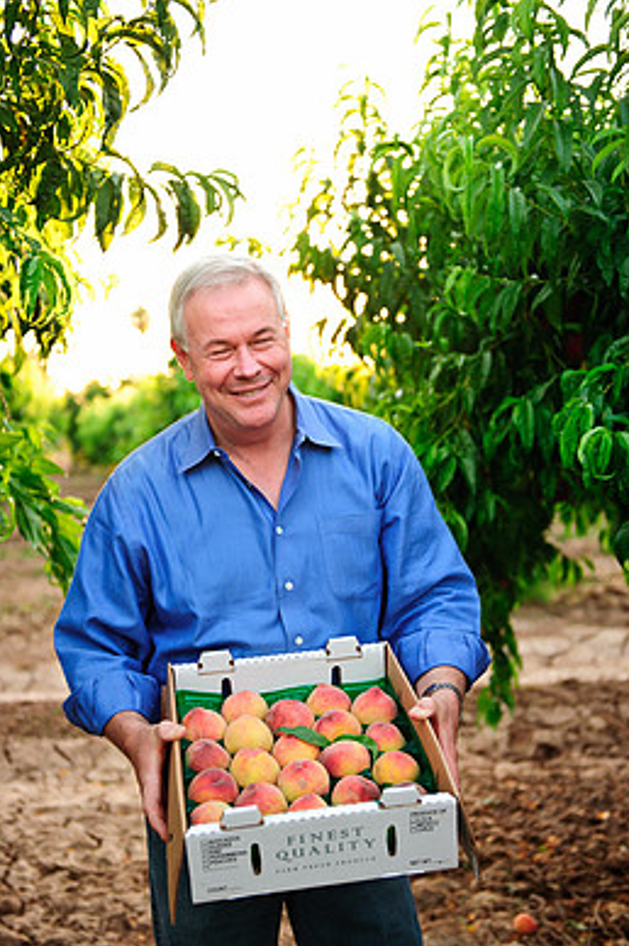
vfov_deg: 38.9
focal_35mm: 51
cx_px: 269
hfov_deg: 26.4
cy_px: 507
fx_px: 1339
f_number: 2.8
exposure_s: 1/125
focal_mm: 44
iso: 200
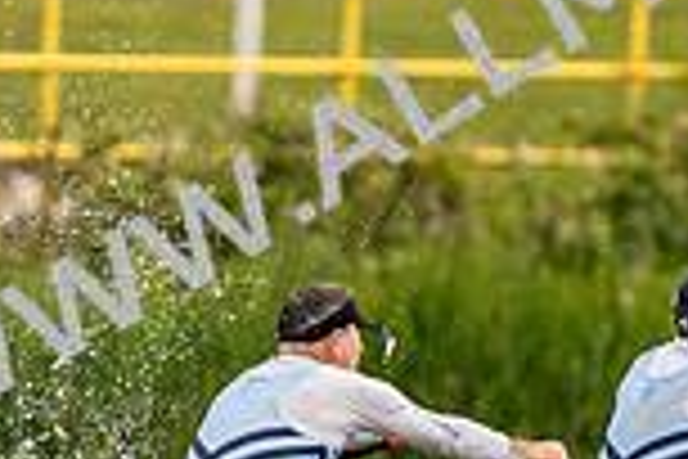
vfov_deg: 0.6
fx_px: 43532
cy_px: 439
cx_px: 427
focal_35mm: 2278
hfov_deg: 0.9
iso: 400
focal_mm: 600
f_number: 6.3
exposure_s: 1/2000
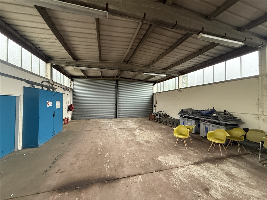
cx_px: 134
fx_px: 108
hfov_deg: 102.1
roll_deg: -0.8
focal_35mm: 14
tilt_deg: +0.5
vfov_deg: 85.7
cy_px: 100
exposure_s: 1/64
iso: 320
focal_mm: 2.22
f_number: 2.2
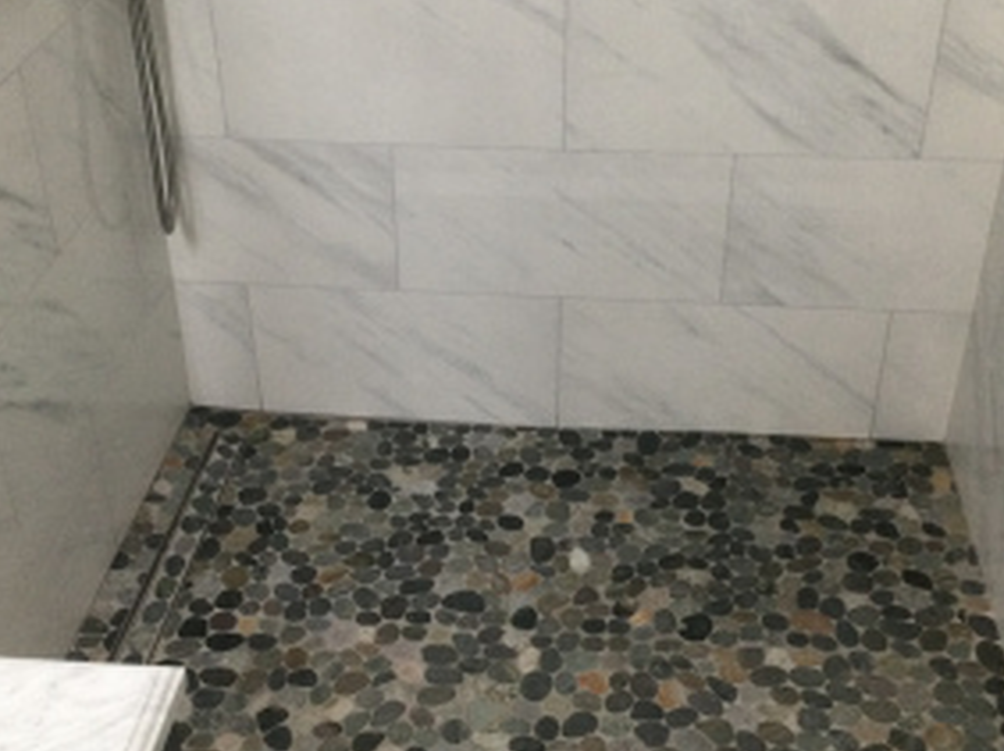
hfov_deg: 40.5
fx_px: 1362
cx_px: 486
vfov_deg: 30.8
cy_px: 352
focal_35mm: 47
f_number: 2.4
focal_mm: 3.3
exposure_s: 1/30
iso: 100
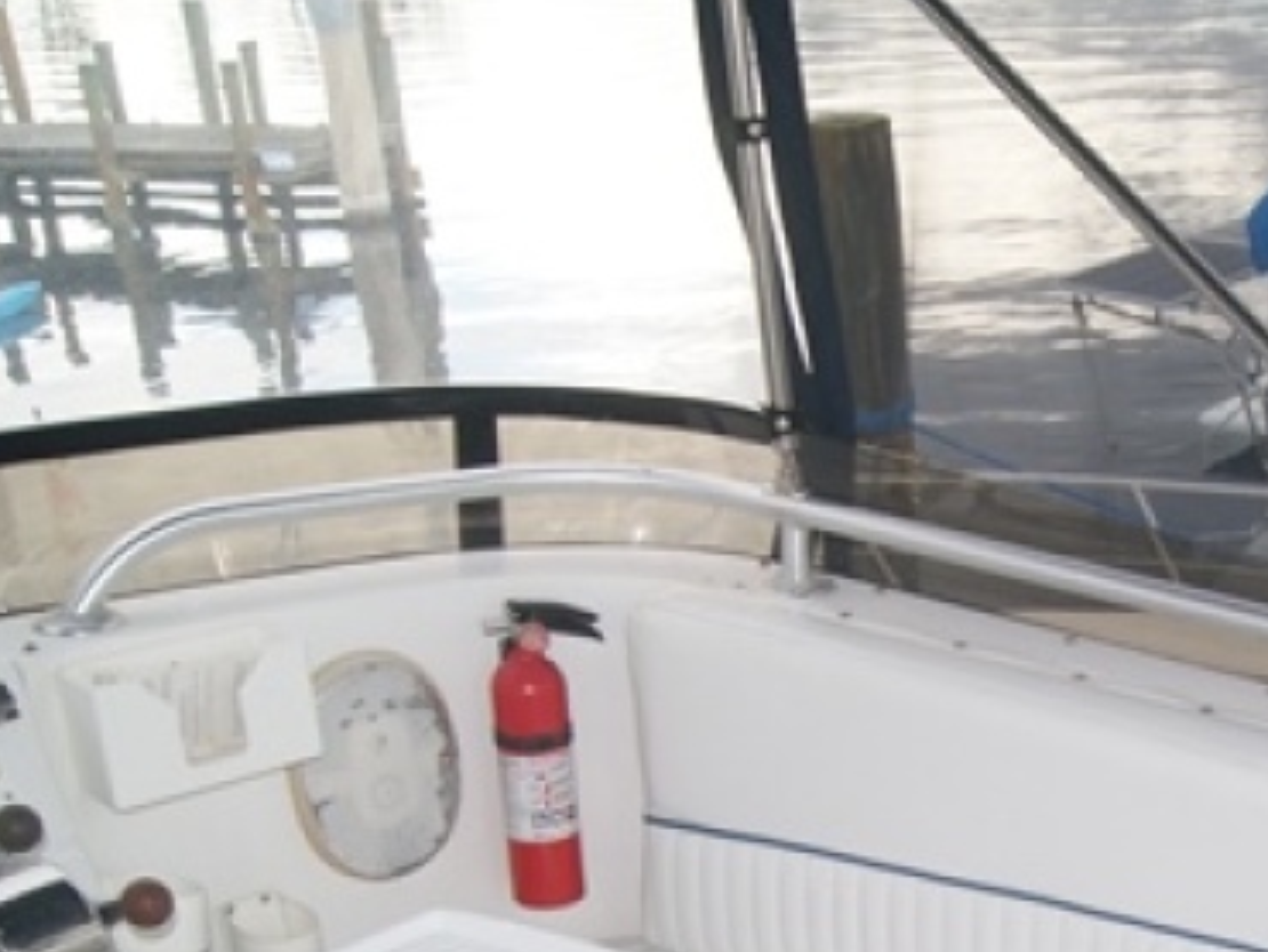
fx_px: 2309
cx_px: 1352
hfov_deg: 28.3
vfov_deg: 22.9
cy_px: 805
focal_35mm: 63
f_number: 4
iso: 160
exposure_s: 1/160
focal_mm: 18
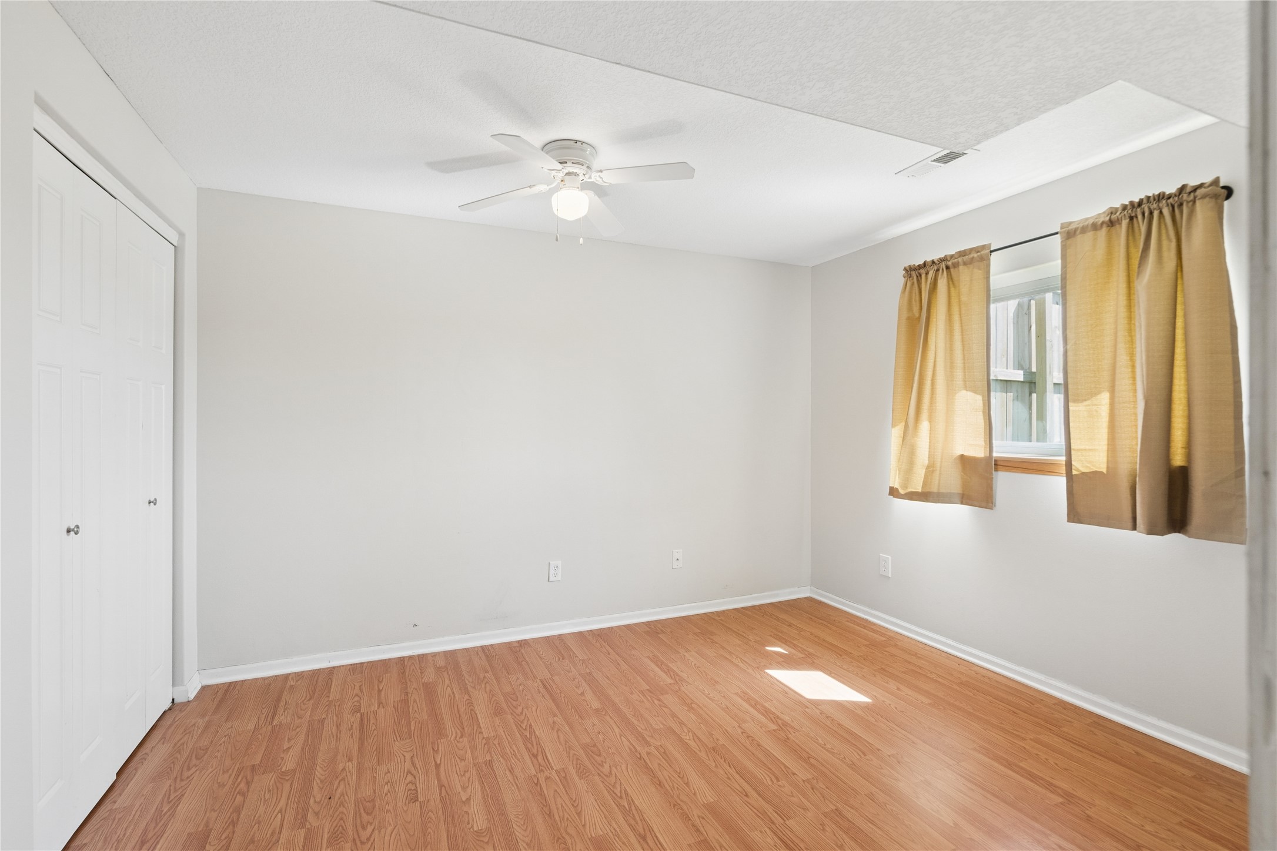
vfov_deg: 73.7
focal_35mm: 16
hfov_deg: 96.7
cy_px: 426
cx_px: 638
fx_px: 568
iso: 800
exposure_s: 1/80
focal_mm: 16
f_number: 7.1
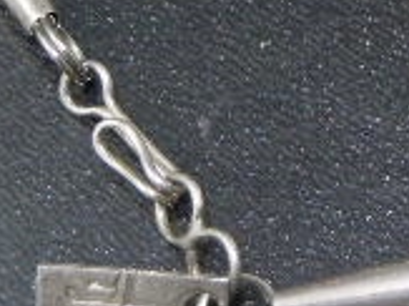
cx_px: 417
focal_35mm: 153
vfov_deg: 9.4
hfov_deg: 12.7
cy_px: -176
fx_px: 1806
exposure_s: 1/30
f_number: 7.4
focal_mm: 7.1
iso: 800
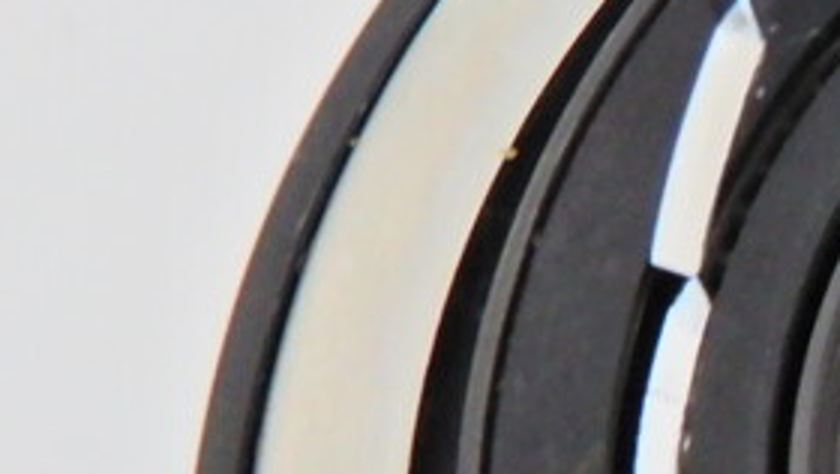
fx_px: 4369
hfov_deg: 10.3
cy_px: 633
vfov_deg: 6.2
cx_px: 1527
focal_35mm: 196
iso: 360
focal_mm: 7.5
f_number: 4
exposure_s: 1/30
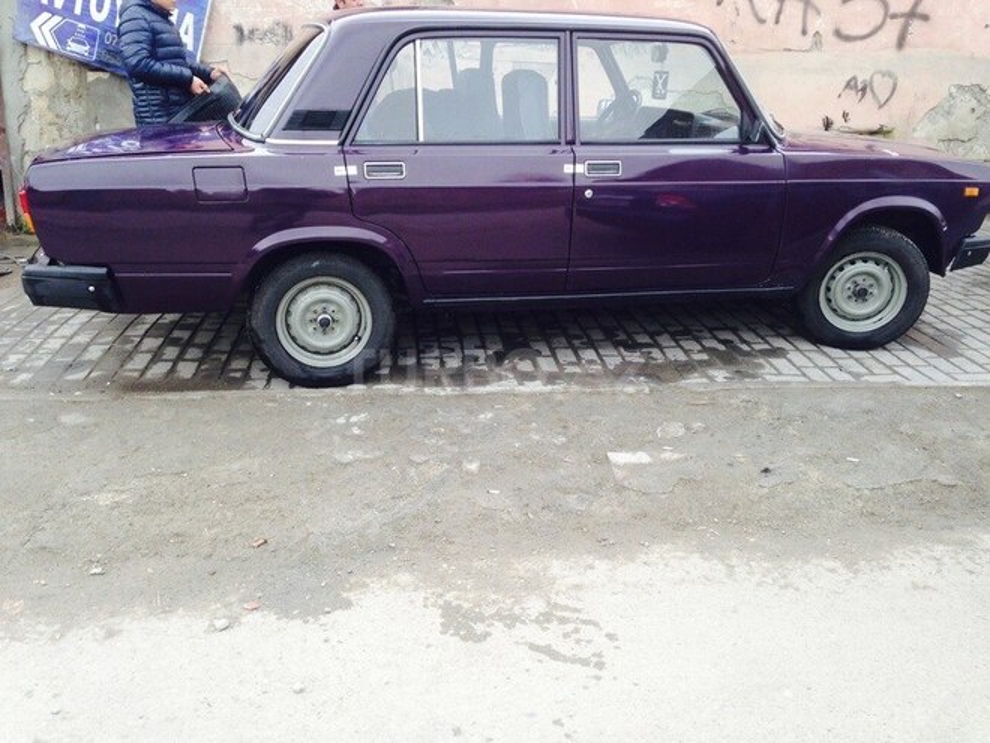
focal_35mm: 33
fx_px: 944
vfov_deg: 42.9
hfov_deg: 55.4
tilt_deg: -16.5
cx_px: 495
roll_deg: -4.6
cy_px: 372
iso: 50
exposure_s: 1/120
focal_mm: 4.12
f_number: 2.4
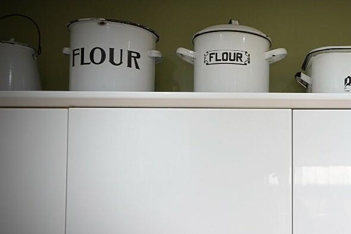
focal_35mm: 38
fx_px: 370
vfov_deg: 34.7
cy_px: 154
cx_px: 285
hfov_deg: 47.7
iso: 640
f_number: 10
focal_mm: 15
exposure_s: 1/10
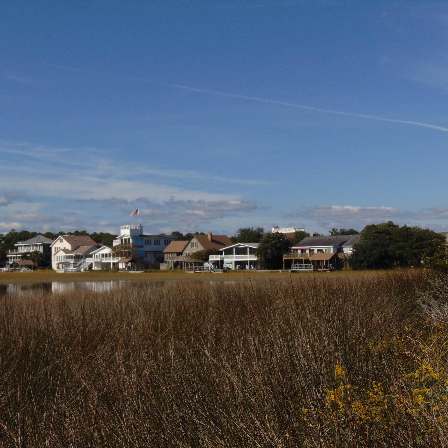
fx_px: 864
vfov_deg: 29.1
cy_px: 224
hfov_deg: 29.0
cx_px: 182
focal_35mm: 59
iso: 80
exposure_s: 1/400
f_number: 9
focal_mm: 9
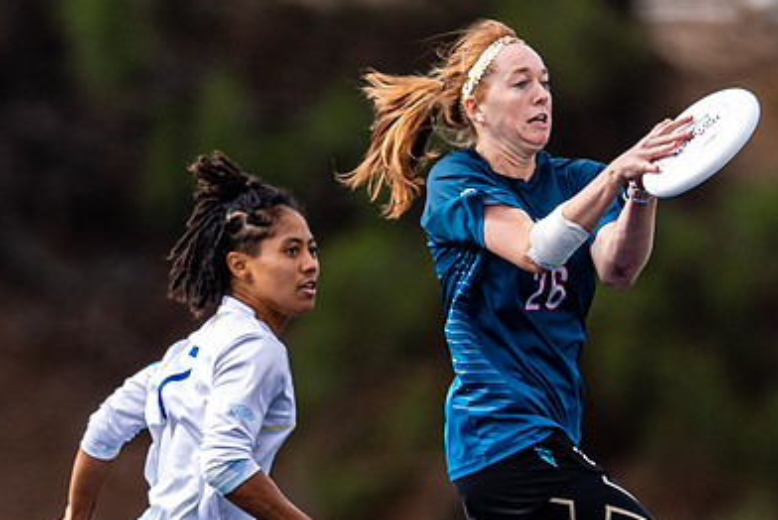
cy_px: 585
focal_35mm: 1579
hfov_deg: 1.3
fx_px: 34148
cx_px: 385
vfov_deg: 0.9
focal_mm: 400
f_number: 2.8
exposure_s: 1/1000
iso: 100
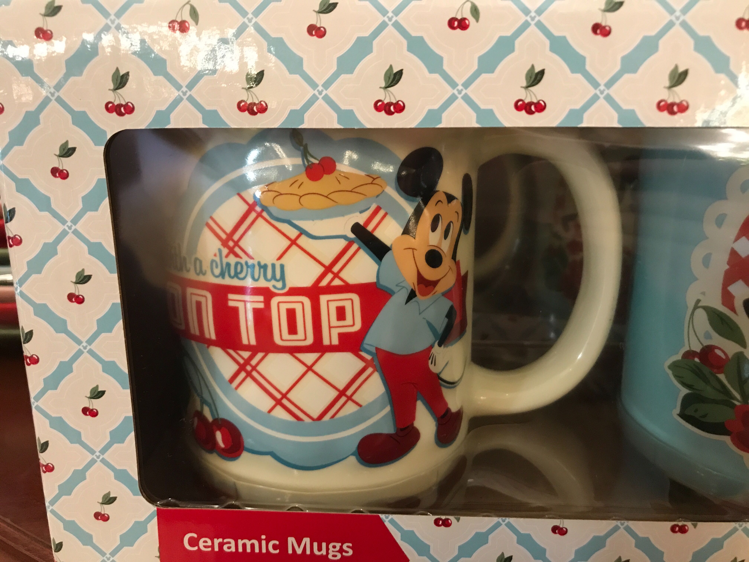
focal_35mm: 28
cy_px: 281
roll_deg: -0.5
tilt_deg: -14.3
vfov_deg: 49.7
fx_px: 606
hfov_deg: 63.4
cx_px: 374
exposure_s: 1/15
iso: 80
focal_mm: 3.99
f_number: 1.8
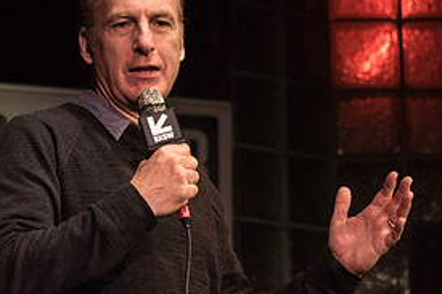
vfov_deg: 6.0
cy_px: 132
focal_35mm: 230
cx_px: 168
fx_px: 2822
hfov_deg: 9.0
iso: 2000
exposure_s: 1/400
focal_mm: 70
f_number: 3.2
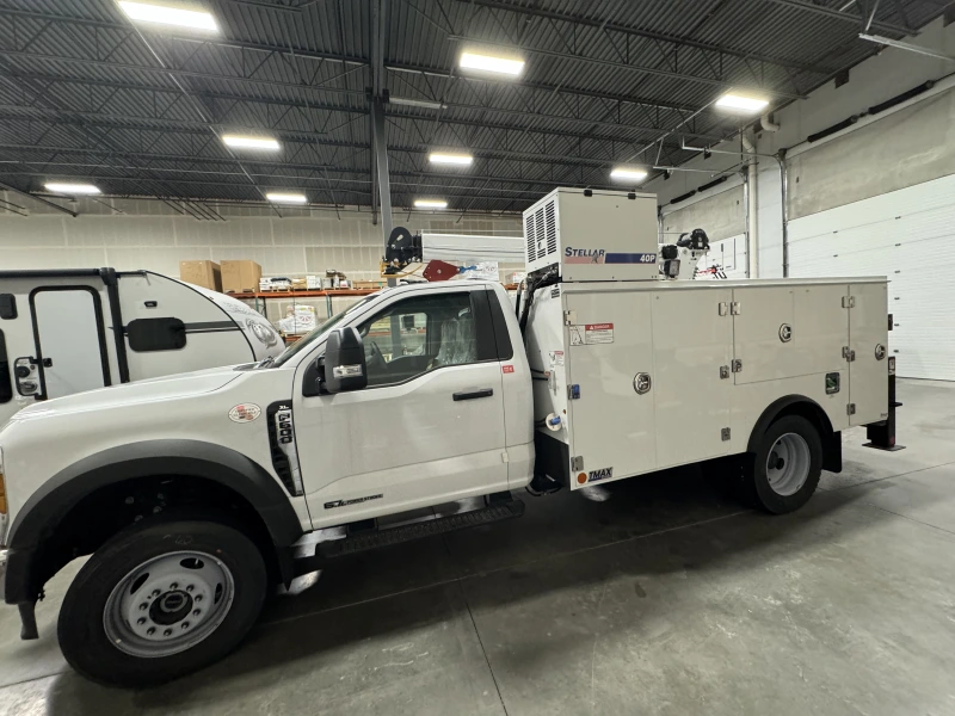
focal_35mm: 14
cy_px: 358
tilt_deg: -6.9
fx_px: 386
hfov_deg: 102.1
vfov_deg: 85.7
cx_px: 478
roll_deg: +2.8
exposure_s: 1/99
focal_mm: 2.22
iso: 320
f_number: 2.2
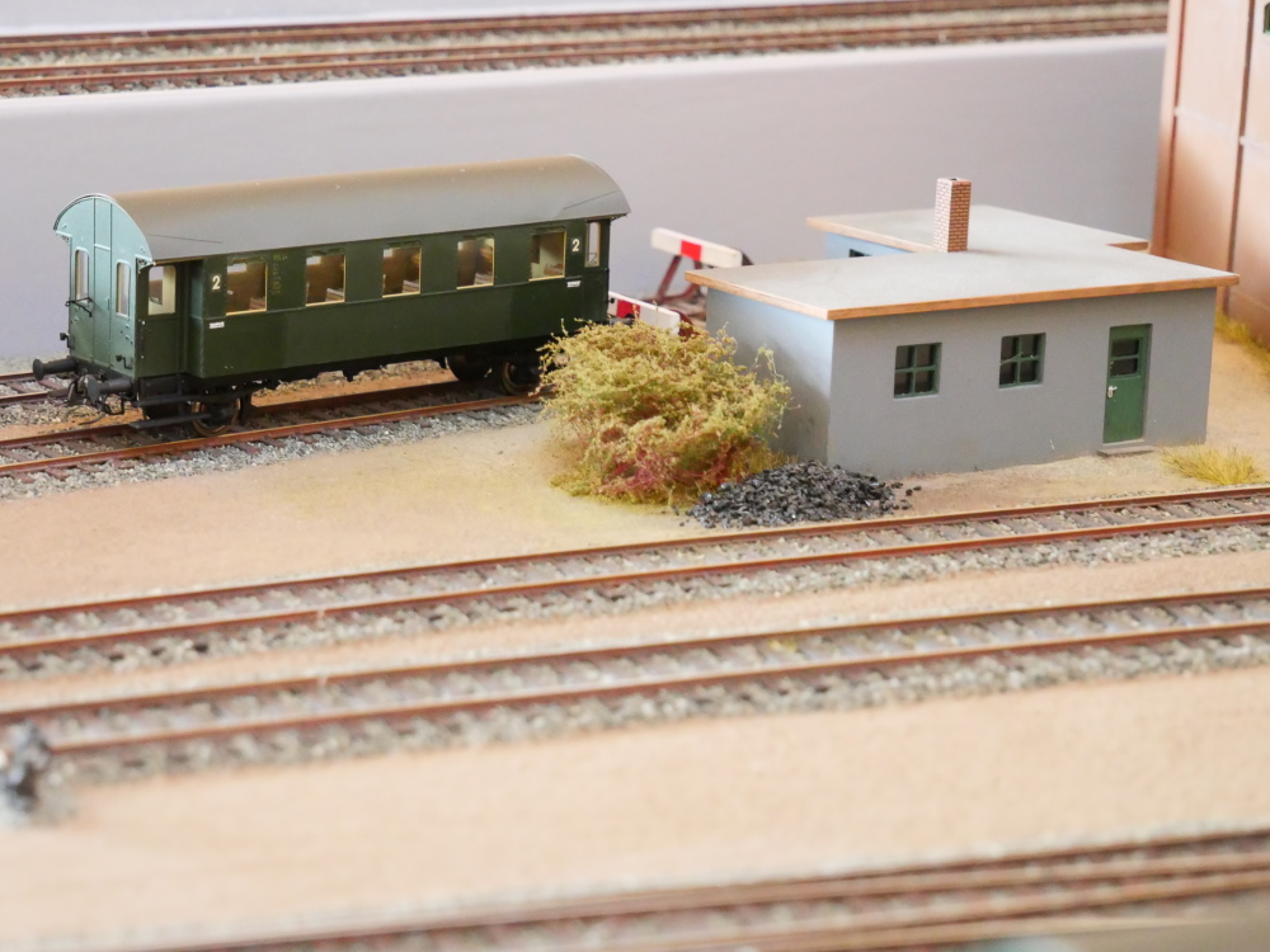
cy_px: 476
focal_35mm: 72
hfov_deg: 27.0
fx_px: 2642
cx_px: 635
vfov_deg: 20.4
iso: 3200
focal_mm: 36
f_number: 5.3
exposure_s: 1/60
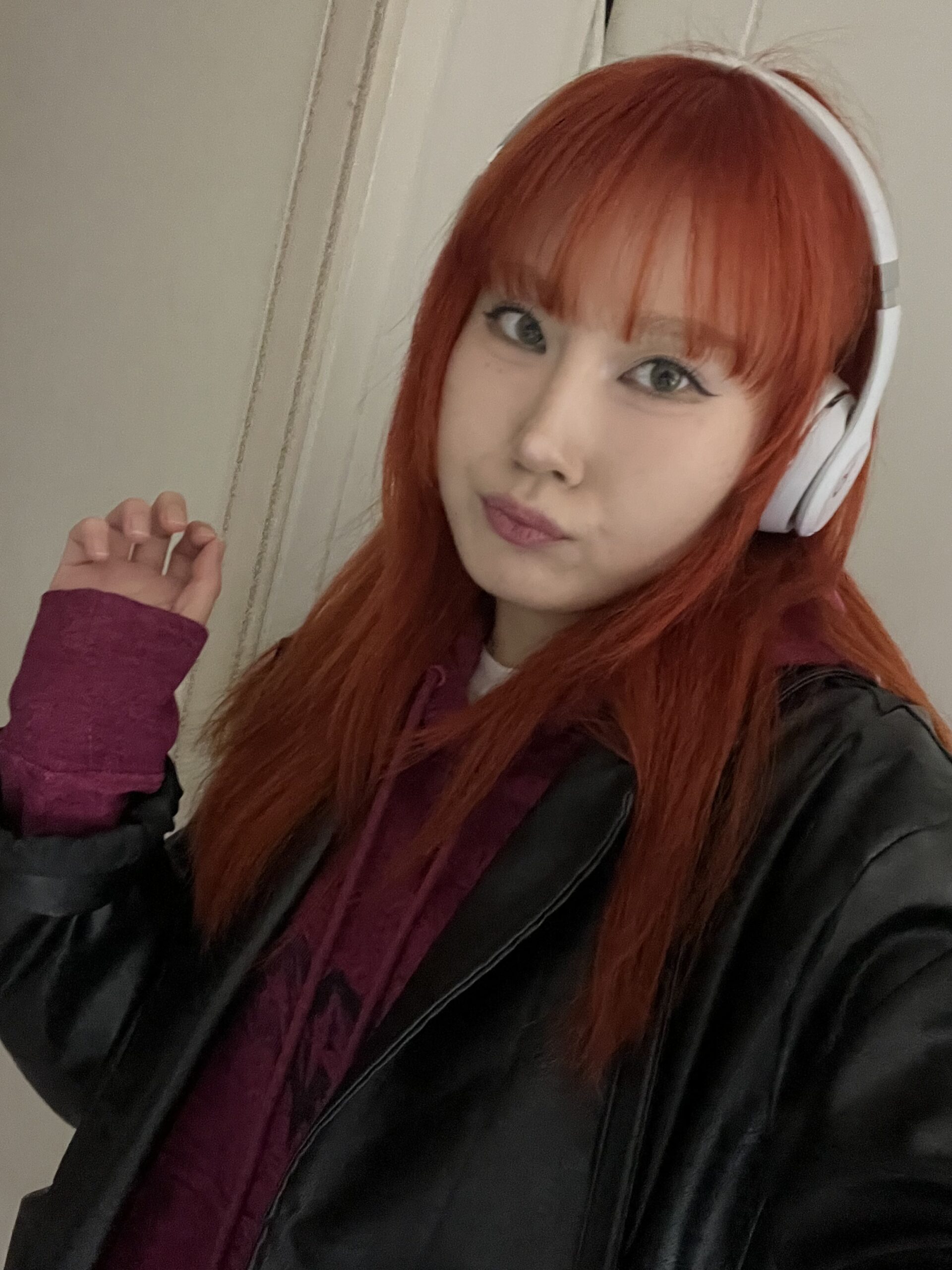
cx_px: 476
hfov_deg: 46.8
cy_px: 635
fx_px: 1100
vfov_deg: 60.0
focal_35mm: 30
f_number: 2.2
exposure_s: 1/15
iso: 800
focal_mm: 2.71
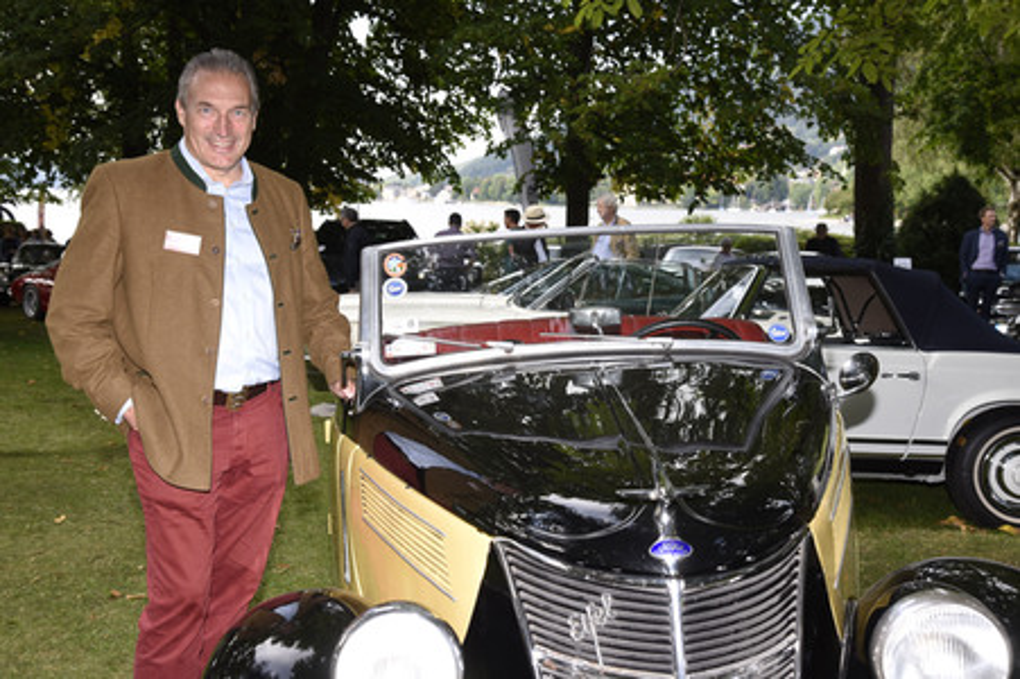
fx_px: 1302
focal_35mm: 46
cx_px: 510
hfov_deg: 42.8
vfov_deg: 29.2
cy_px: 340
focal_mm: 46
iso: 400
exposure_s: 1/125
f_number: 8
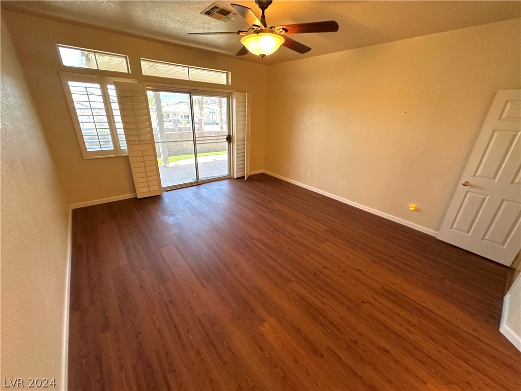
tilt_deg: -22.1
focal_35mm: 14
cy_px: 196
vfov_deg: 85.7
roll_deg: -1.9
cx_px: 260
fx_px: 211
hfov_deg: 102.1
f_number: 2.2
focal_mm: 2.22
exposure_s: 1/60
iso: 320
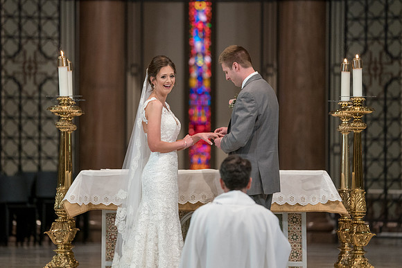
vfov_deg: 6.1
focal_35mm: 224
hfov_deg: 9.2
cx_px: 180
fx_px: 2500
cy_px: 122
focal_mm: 200
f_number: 2.8
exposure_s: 1/200
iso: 2000
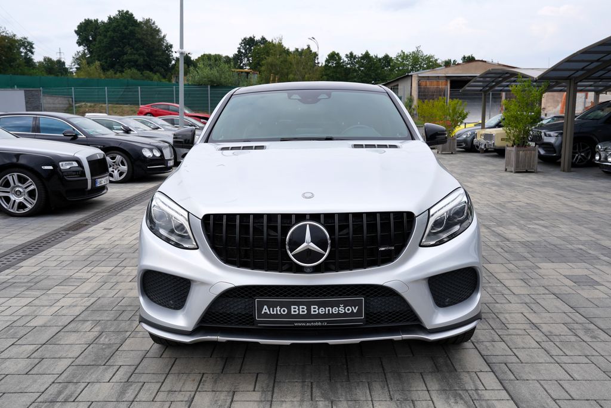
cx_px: 306
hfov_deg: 60.3
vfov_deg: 42.3
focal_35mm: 31
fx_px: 526
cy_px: 204
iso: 100
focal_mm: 31
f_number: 6.3
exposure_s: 1/250
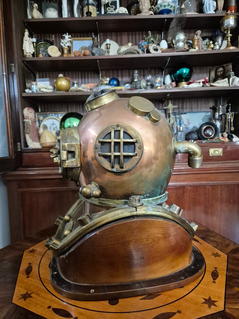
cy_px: 160
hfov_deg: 58.9
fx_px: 212
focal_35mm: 23
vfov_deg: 73.9
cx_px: 120
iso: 2000
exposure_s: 1/100
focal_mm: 5.4
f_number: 1.8
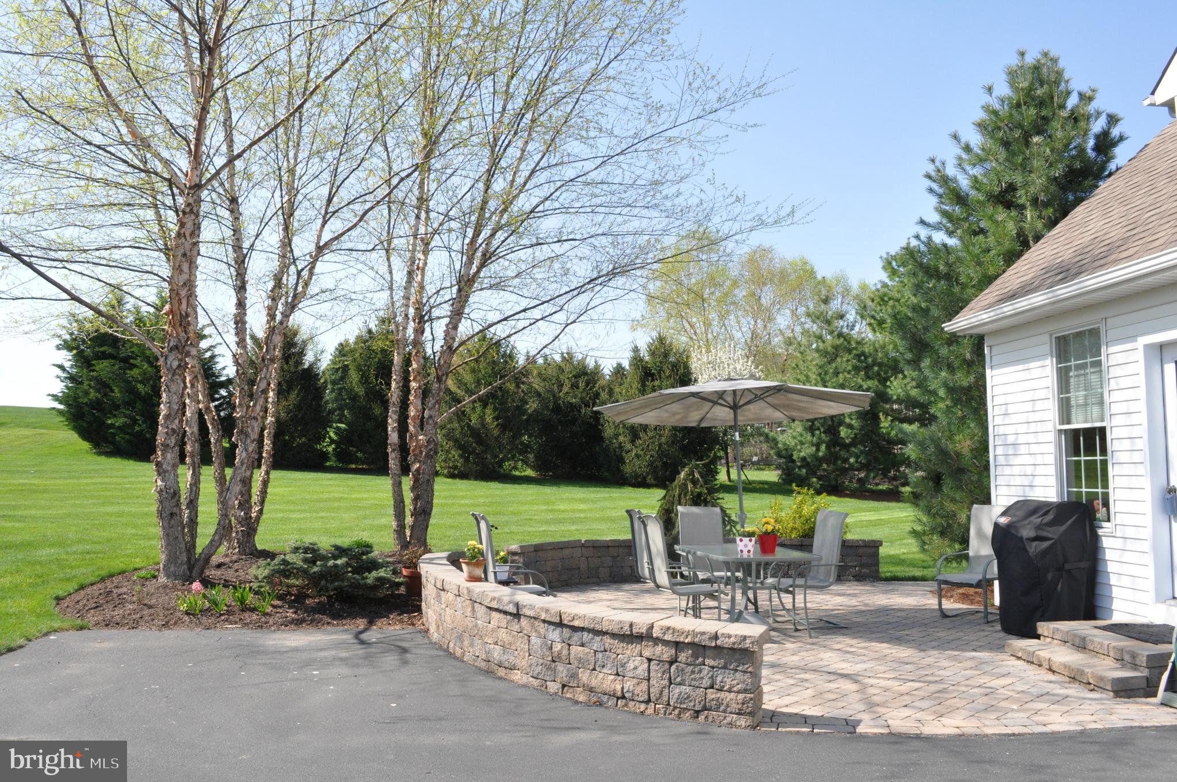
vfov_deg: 43.5
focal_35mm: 30
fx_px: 980
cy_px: 391
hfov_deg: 62.0
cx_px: 588
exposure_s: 1/250
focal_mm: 20
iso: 800
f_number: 16
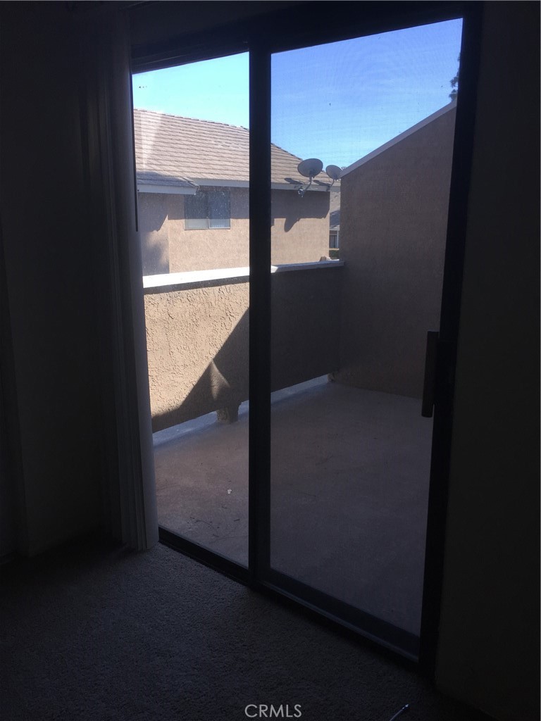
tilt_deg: -11.9
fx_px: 604
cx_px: 270
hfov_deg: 48.2
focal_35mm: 29
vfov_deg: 61.7
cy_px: 360
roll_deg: -0.6
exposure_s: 1/455
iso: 32
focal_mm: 4.15
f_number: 2.2
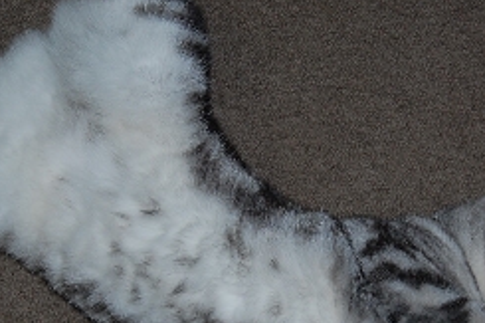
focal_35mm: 98
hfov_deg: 20.8
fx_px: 1319
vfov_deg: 13.9
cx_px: 285
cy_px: 228
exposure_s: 1/60
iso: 400
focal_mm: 32
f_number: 4.5
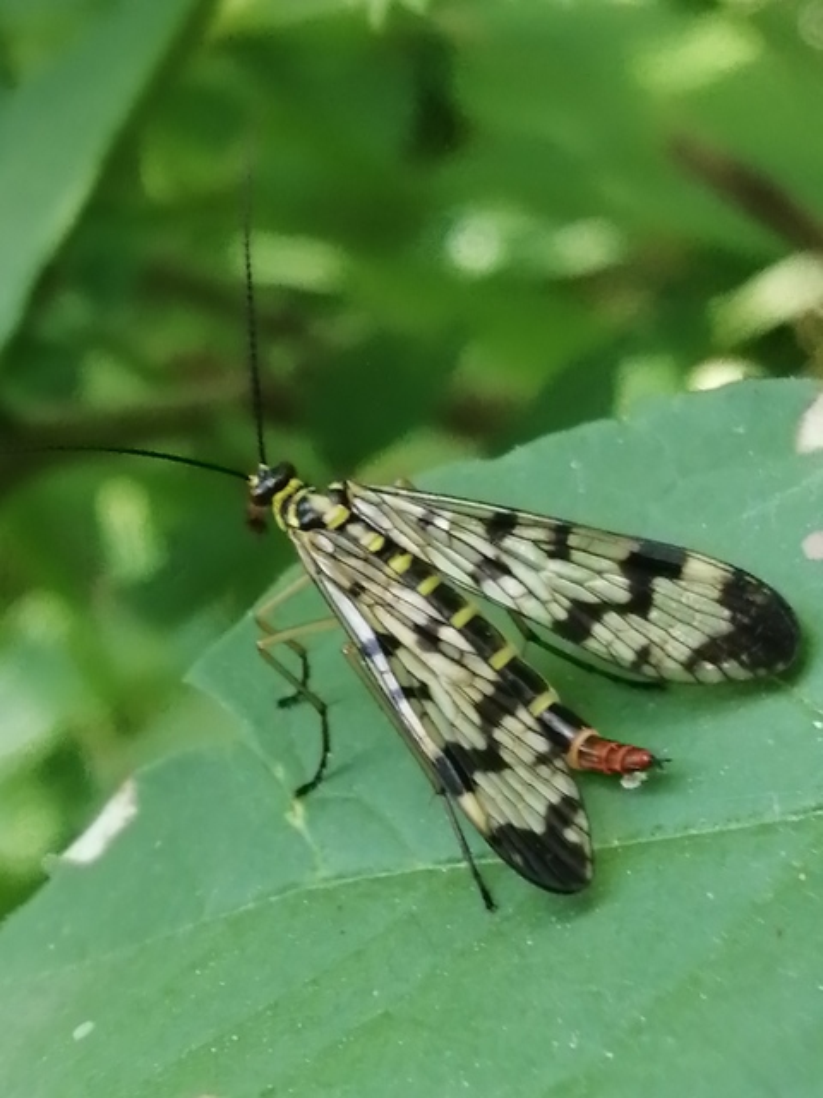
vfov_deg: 19.1
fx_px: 3265
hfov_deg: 14.4
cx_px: 412
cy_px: 549
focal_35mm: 103
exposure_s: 1/90
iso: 80
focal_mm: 3.46
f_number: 1.8
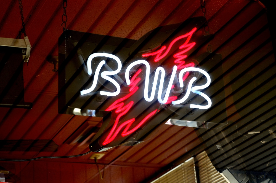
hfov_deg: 27.0
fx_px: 574
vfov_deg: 18.1
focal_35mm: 75
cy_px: 92
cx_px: 138
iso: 360
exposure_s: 1/125
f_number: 5.6
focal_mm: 50
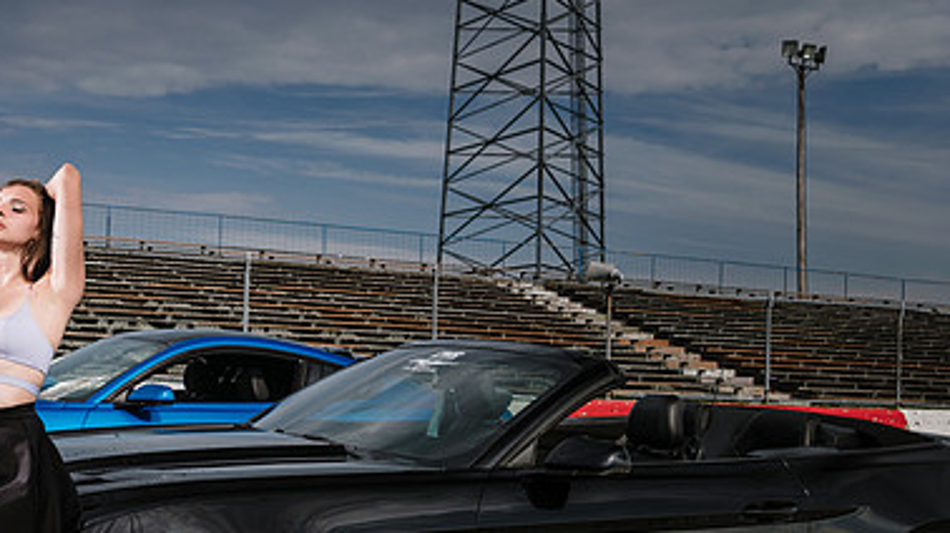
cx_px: 275
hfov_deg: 37.2
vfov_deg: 21.6
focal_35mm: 55
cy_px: 405
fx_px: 1384
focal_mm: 34
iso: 50
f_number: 5
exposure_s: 1/250
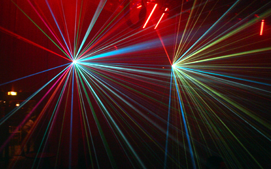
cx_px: 136
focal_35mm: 41
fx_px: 303
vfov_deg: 31.2
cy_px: 75
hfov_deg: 48.2
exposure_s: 1/8
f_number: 2.8
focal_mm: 7.8
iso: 200
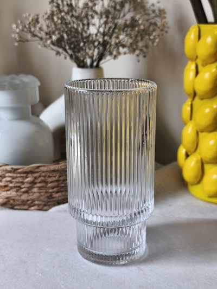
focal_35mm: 46
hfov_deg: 31.5
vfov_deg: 41.2
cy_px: 144
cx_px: 108
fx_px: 384
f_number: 1.65
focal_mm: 6.14
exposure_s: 1/100
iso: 200
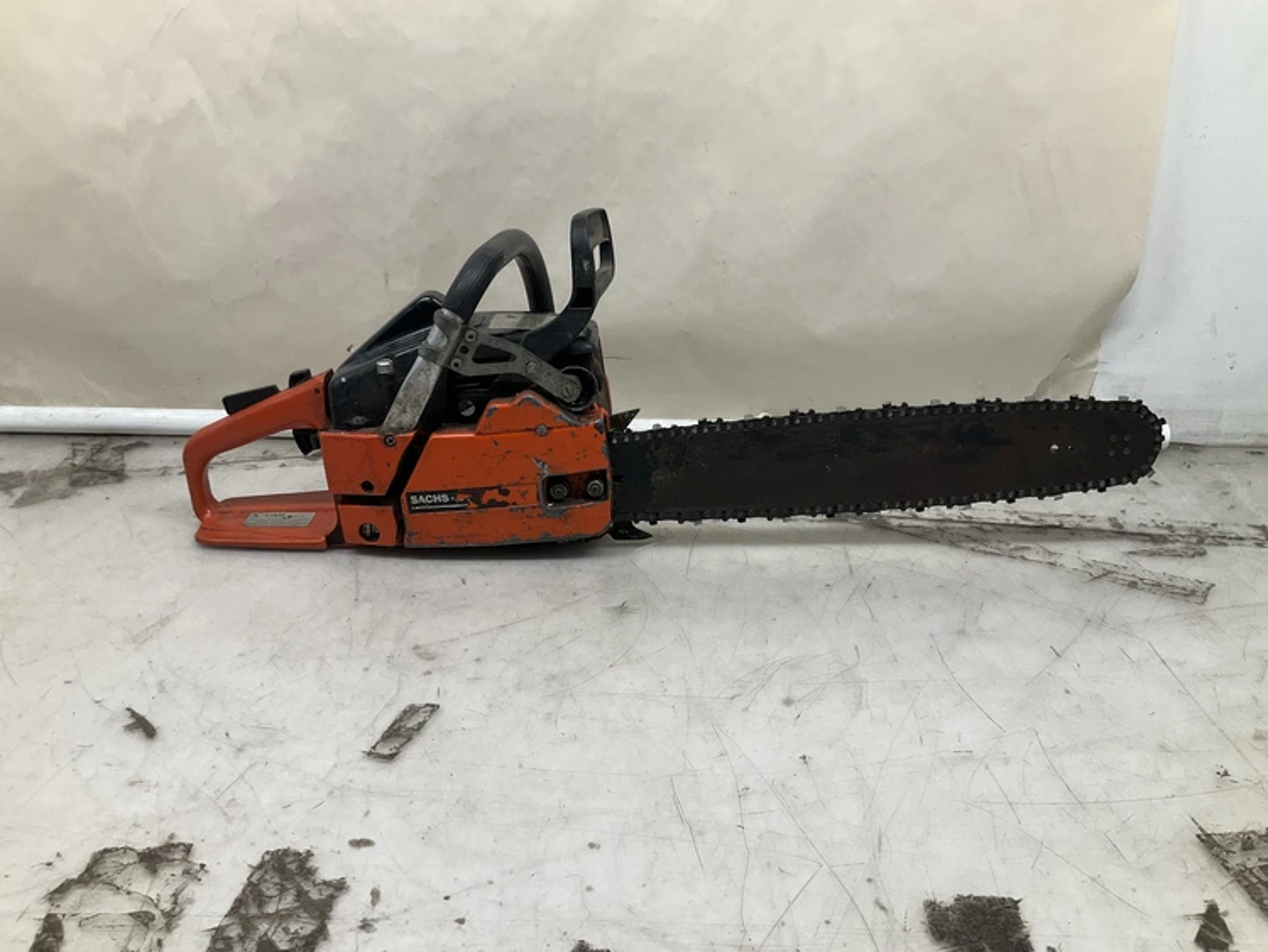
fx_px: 1063
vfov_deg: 48.3
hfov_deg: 61.6
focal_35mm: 29
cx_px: 634
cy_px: 476
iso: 40
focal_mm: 3
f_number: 1.8
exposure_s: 1/120
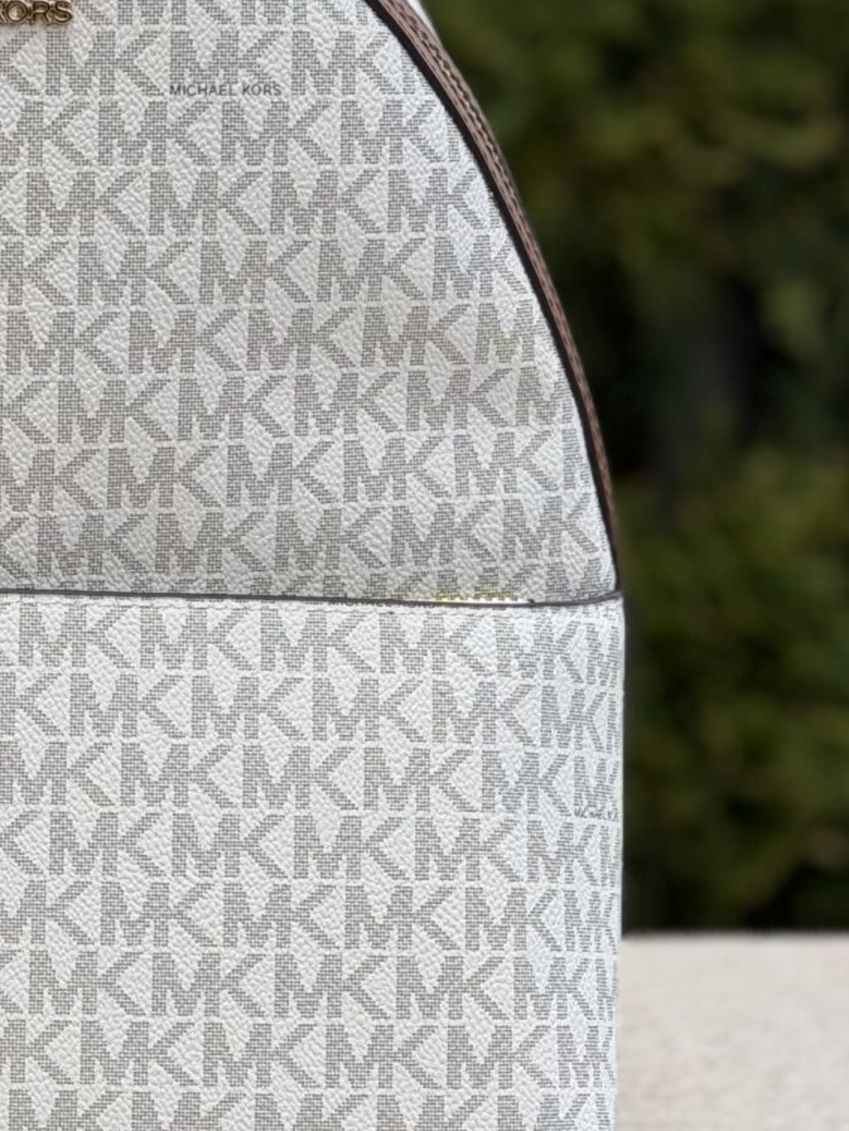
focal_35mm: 137
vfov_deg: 14.4
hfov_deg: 10.7
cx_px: -154
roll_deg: -0.8
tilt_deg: -7.2
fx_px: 4479
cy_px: 547
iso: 64
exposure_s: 1/1883
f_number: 1.78
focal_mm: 6.76
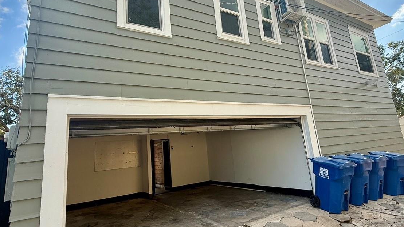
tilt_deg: +14.7
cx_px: 215
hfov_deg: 81.1
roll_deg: +3.7
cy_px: 98
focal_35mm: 22
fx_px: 236
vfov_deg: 51.3
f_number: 2.2
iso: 50
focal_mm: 2.22
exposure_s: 1/465
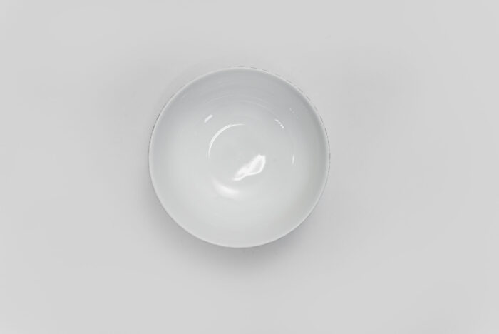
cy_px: 167
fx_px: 860
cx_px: 250
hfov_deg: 32.4
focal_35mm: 62
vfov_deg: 22.0
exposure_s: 1/100
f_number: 13
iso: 3200
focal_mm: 62
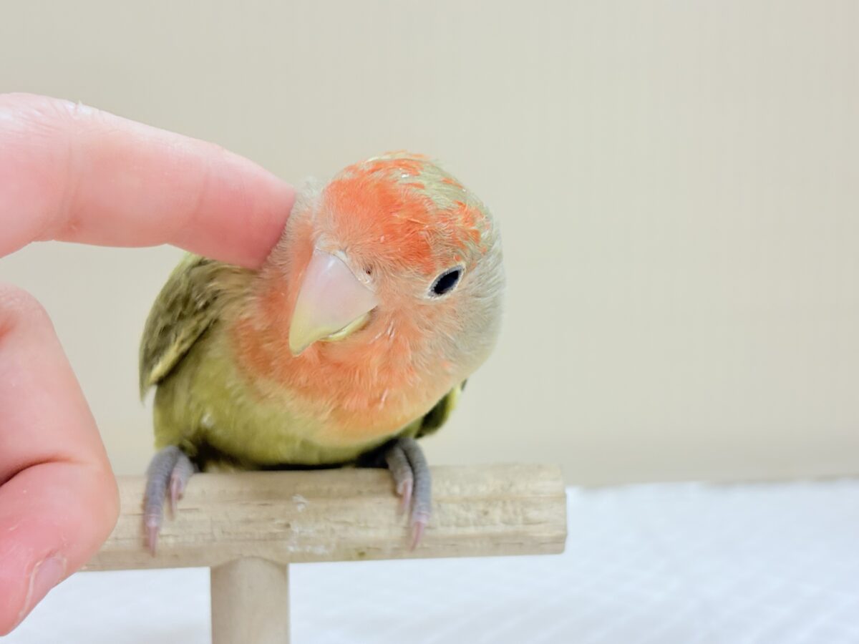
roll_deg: +2.0
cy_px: 322
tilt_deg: -9.0
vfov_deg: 28.0
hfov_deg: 36.8
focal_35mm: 52
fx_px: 1290
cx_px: 430
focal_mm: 5.96
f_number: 1.6
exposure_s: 1/117
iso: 64
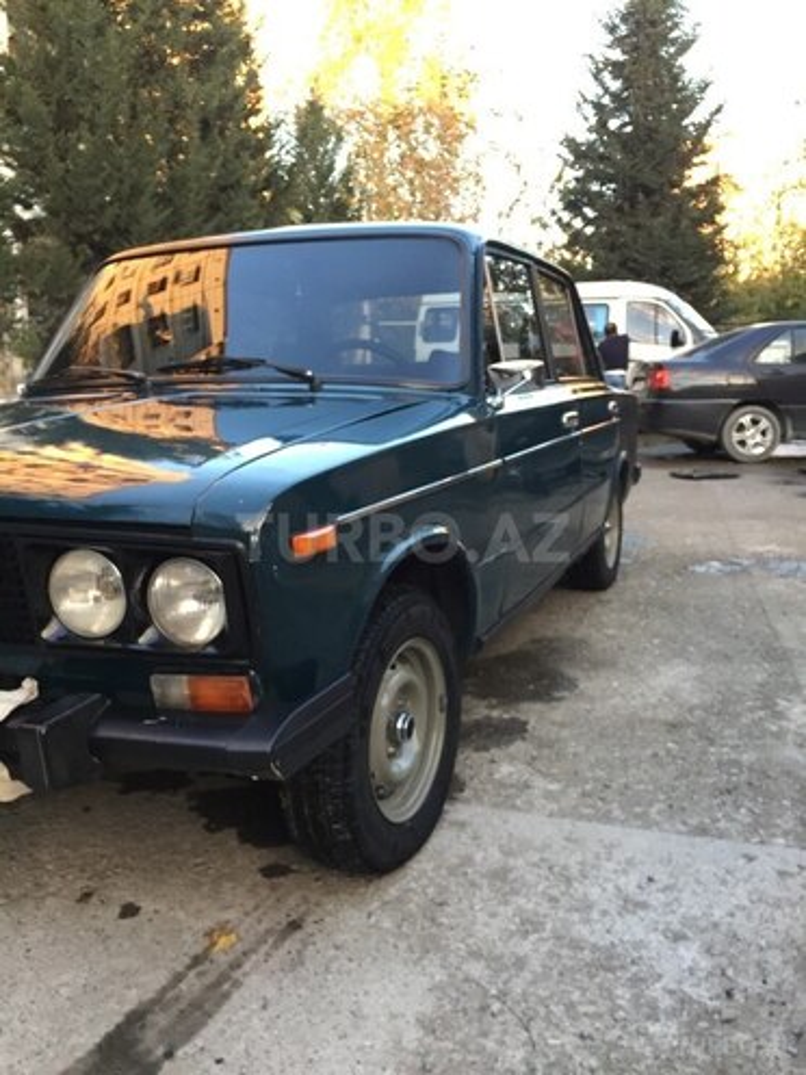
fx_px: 900
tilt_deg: -8.3
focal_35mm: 29
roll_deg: +0.5
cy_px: 538
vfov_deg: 61.7
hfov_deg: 48.2
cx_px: 403
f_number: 2.2
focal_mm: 4.15
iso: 50
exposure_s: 1/33
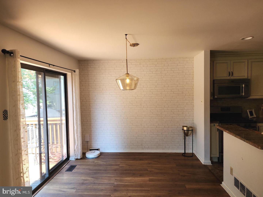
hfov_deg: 73.9
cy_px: 98
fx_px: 175
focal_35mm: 23
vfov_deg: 58.9
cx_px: 132
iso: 80
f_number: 1.8
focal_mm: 6.4
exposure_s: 1/180
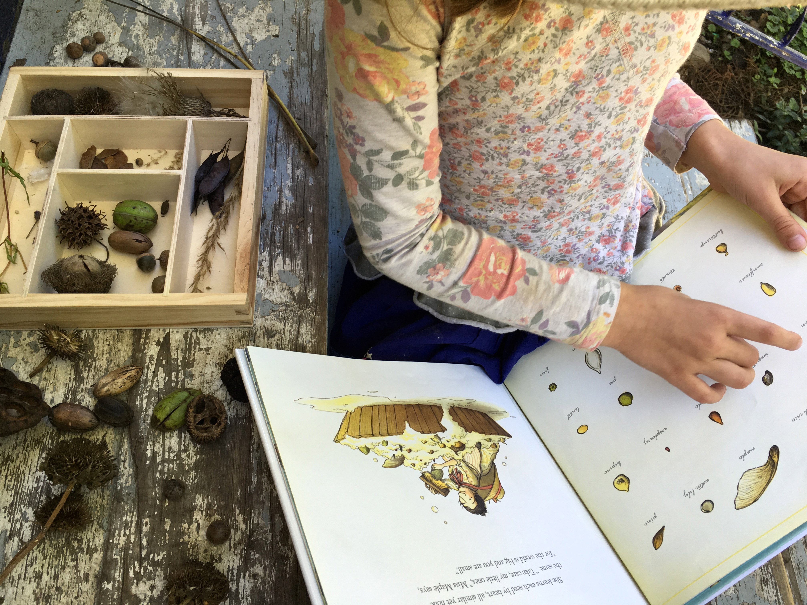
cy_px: 302
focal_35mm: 29
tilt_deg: -62.2
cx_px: 404
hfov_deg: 61.7
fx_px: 676
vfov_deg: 48.2
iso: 32
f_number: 2.2
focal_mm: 4.15
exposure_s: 1/60
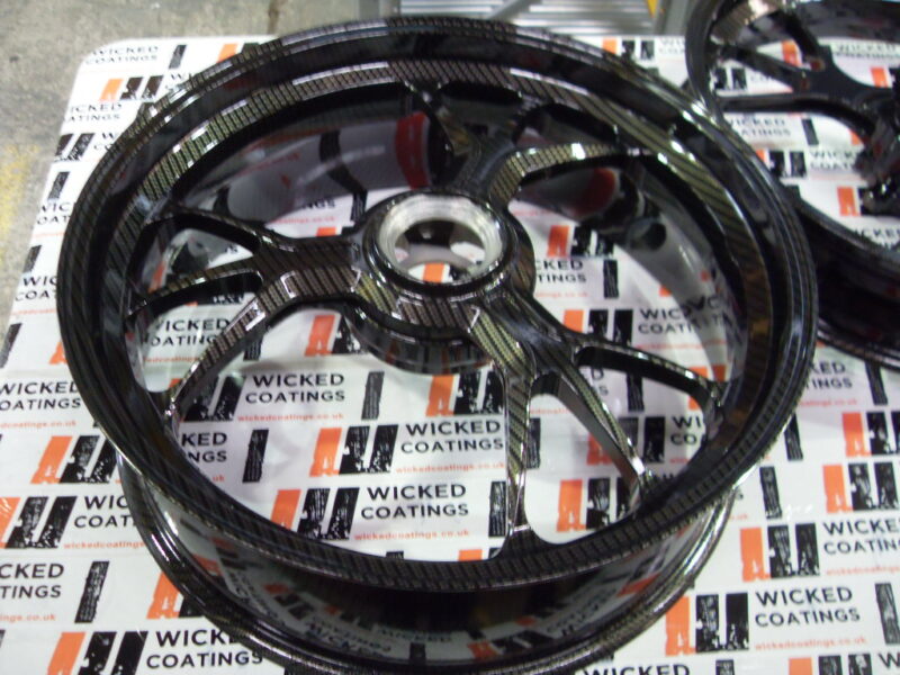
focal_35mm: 35
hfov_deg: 52.6
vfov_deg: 40.7
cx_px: 450
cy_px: 338
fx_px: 910
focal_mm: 6.3
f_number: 2.8
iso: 200
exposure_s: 1/15
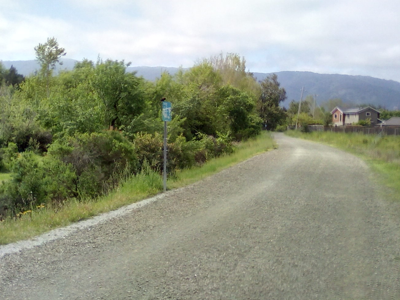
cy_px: 118
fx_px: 497
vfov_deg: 33.5
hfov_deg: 43.8
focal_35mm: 43
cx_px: 186
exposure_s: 1/1499
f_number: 2.8
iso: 56
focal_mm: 2.9
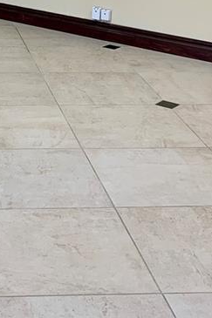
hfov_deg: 14.7
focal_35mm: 89
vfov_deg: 21.4
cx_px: -59
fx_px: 787
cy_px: -51
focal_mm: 4.25
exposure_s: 1/64
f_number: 1.8
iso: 32
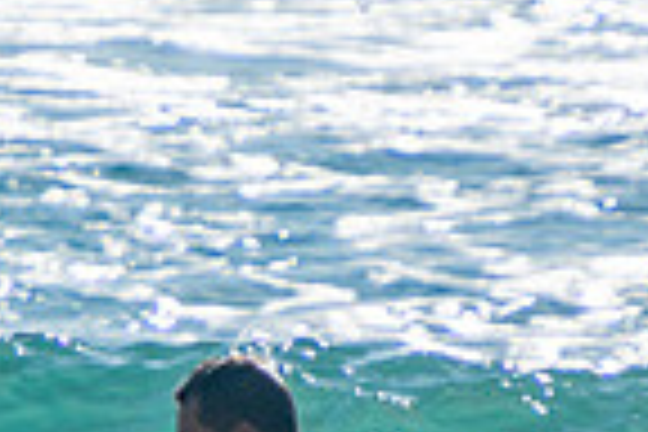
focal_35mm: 1931
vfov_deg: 0.7
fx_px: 34755
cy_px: 763
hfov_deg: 1.1
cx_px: 72
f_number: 5.6
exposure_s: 1/1600
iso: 280
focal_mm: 320
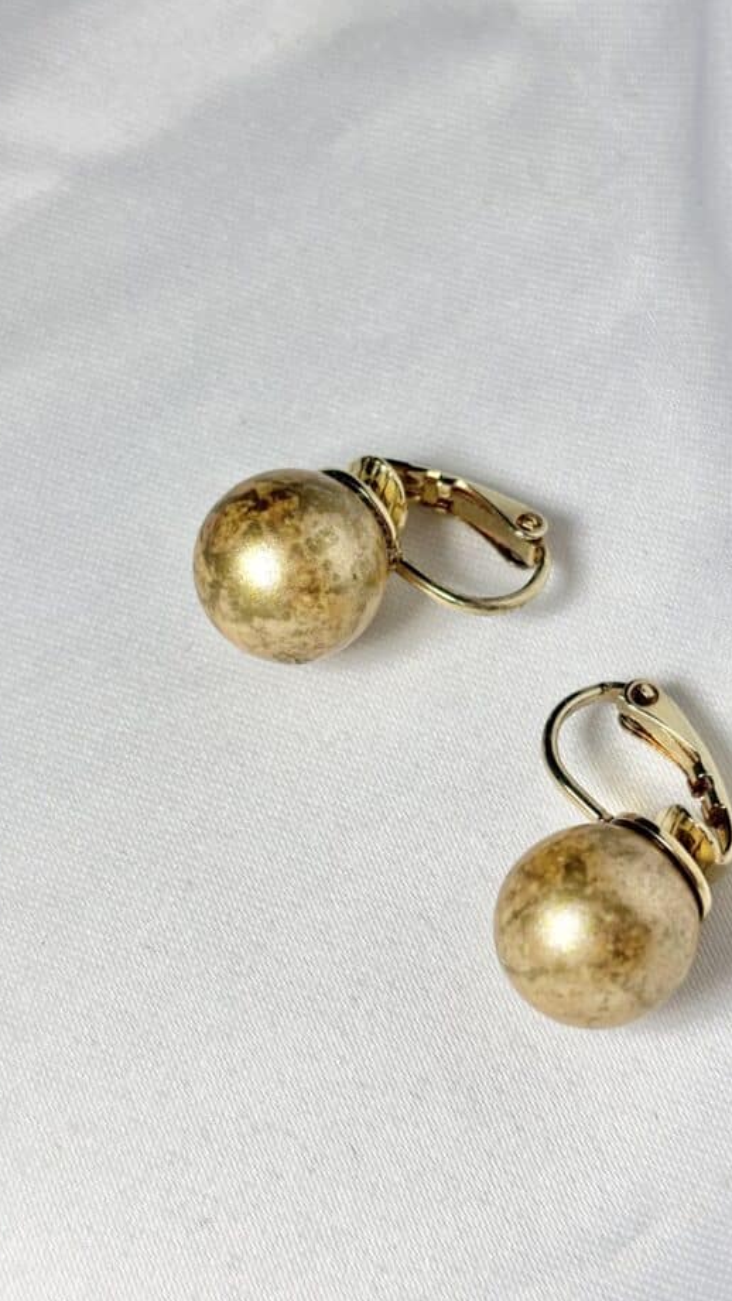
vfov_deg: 33.3
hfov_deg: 19.0
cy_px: 695
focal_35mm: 63
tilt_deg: -71.8
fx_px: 2174
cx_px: 521
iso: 32
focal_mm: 5.96
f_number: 1.6
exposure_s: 1/553
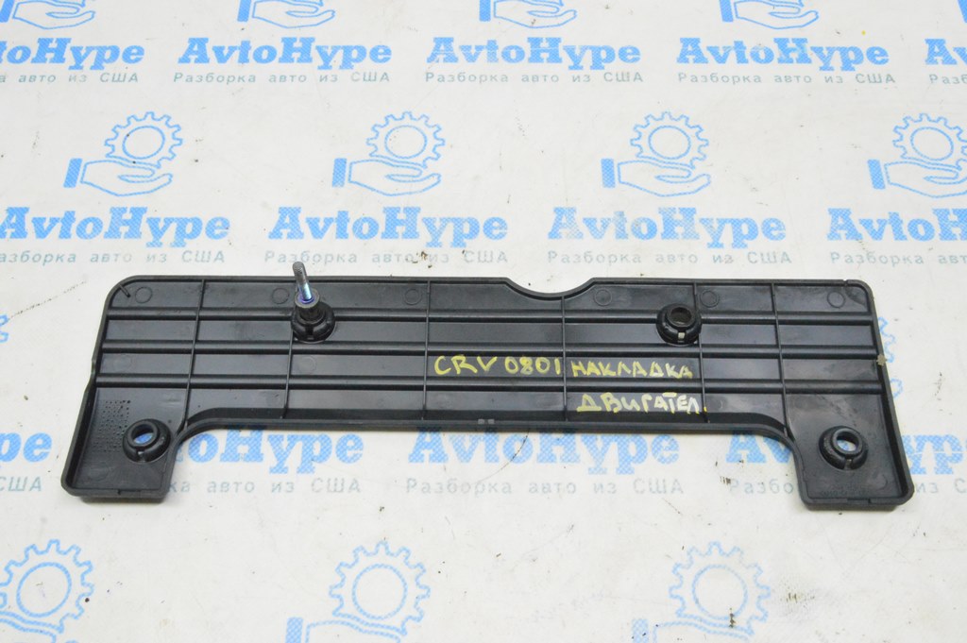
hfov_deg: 55.1
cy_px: 322
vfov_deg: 38.3
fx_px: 926
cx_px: 484
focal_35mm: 34
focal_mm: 23
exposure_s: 1/15
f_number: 20
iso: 6400
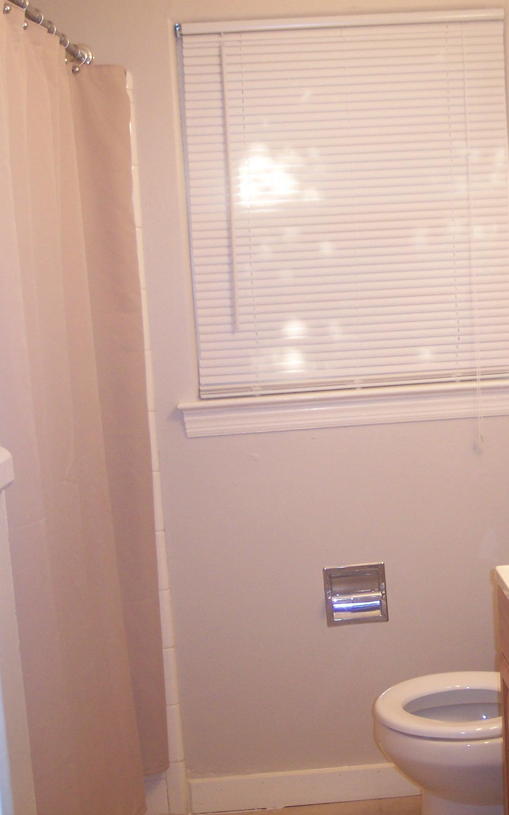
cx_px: 387
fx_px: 1198
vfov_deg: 37.5
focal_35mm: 54
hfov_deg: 23.7
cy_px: 407
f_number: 2.8
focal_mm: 8
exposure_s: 1/30
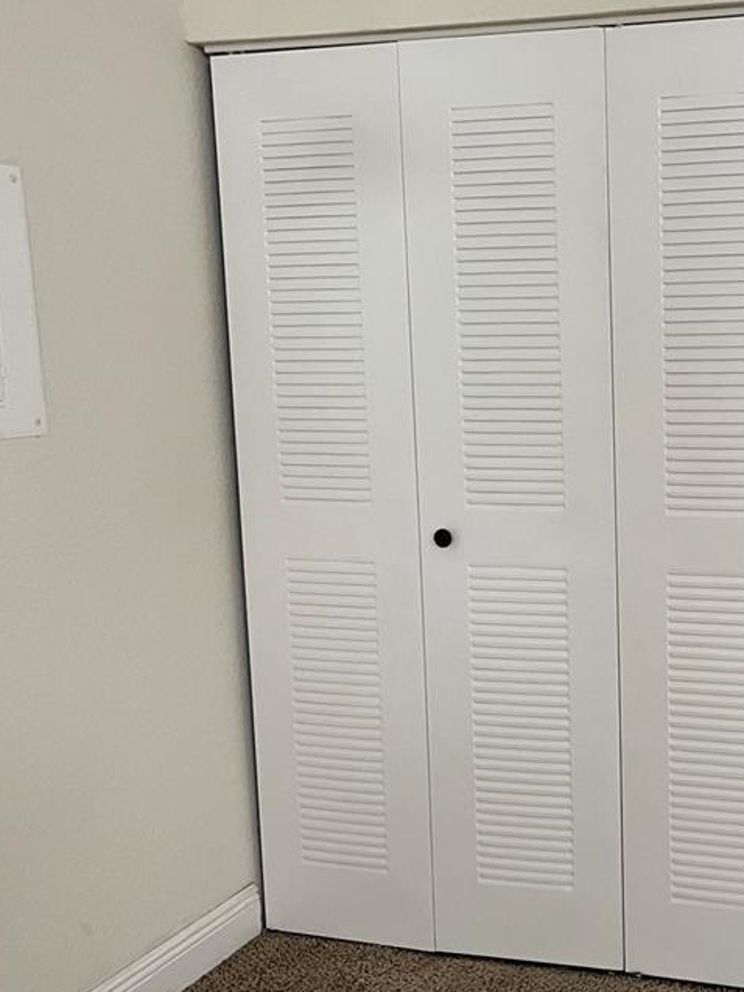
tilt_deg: -7.5
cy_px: 589
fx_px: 1404
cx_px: 679
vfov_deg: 38.8
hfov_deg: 28.5
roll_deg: +1.0
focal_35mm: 49
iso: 125
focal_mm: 5.1
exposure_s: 1/96
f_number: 1.6
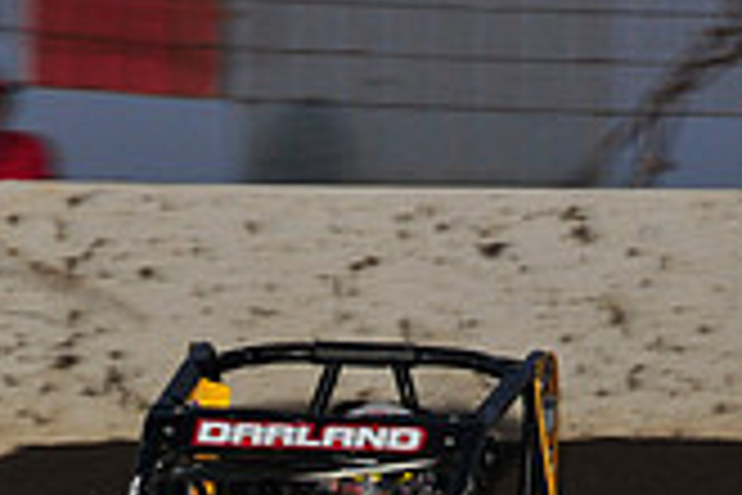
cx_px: 279
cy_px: 666
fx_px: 12283
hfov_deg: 3.5
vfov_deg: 2.3
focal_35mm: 596
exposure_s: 1/320
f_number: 7.1
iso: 800
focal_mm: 170
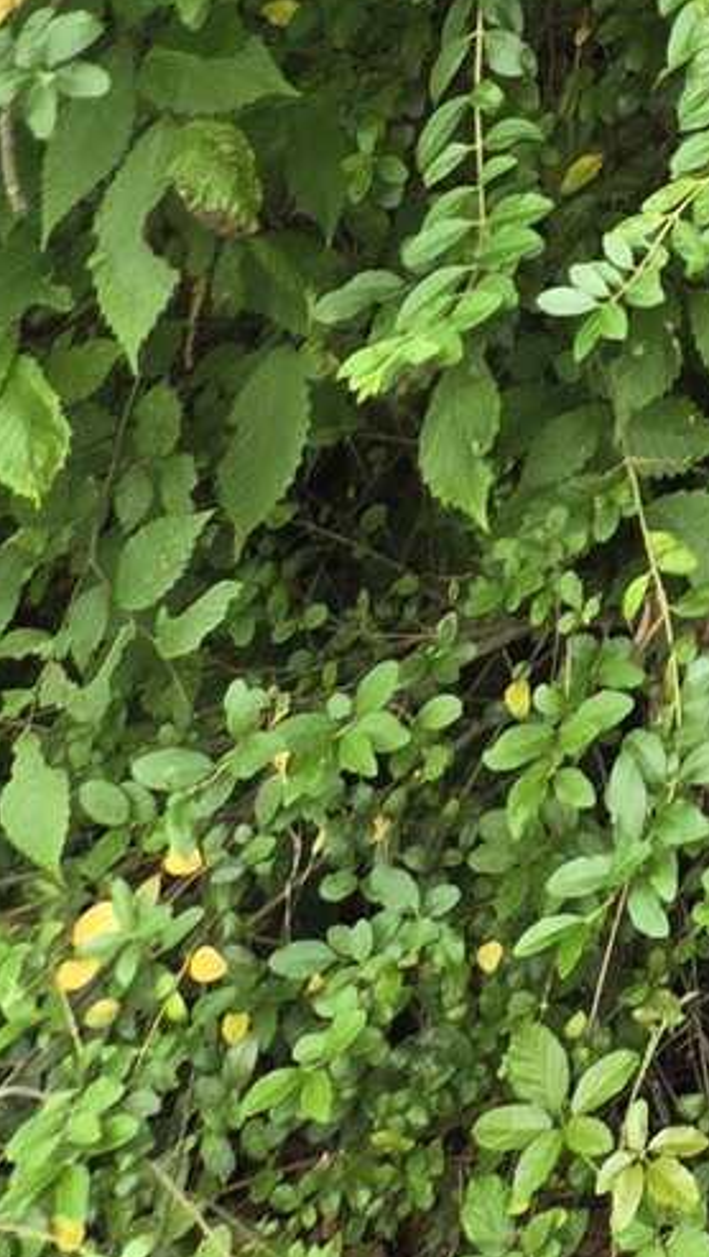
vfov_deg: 14.2
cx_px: 1704
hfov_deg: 9.3
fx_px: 3903
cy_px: -1502
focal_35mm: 117
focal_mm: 5.4
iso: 80
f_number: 1.8
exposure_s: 1/180
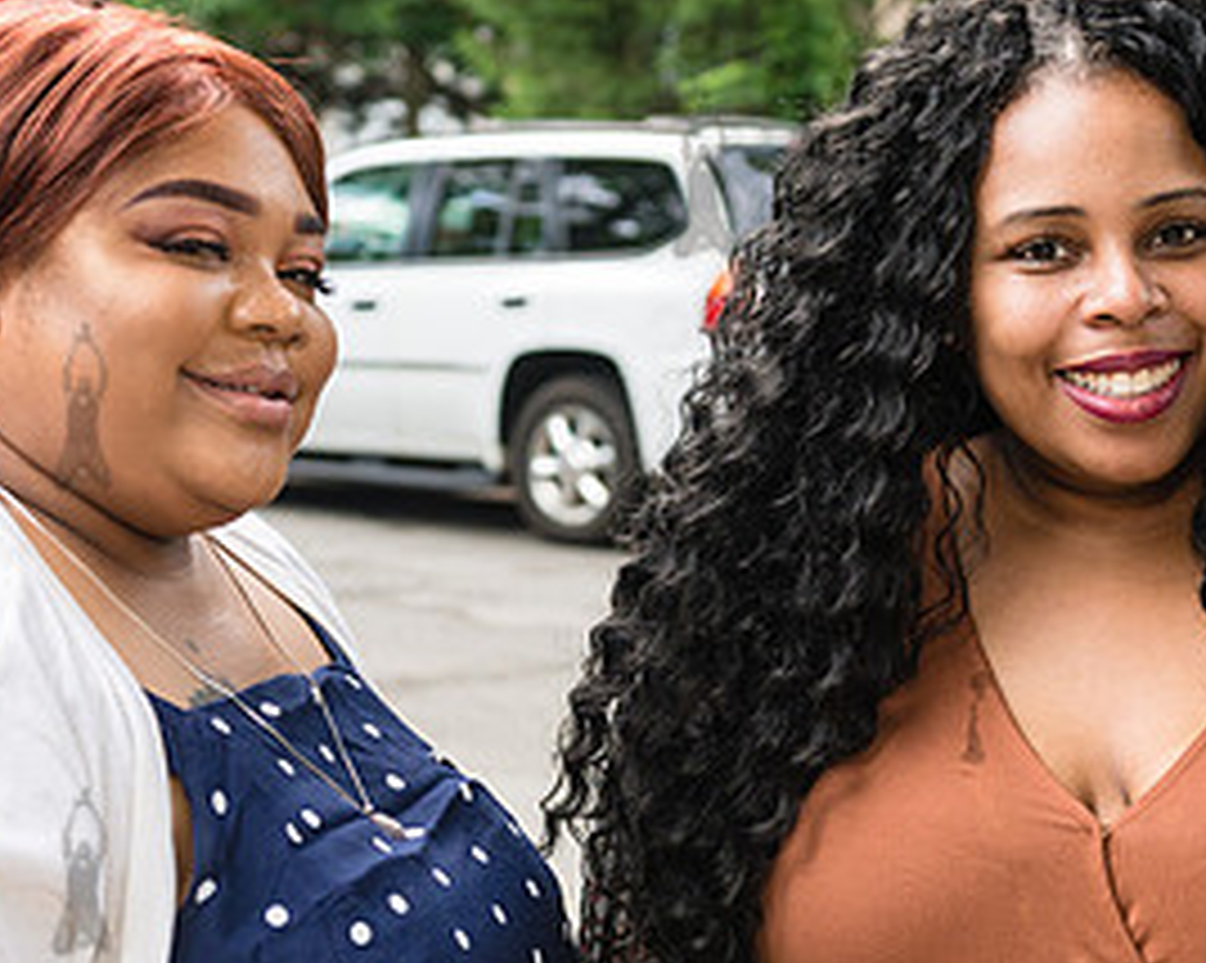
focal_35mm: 92
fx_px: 3281
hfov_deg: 20.8
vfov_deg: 16.6
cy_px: 692
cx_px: 526
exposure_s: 1/400
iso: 800
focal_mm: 40
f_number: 4
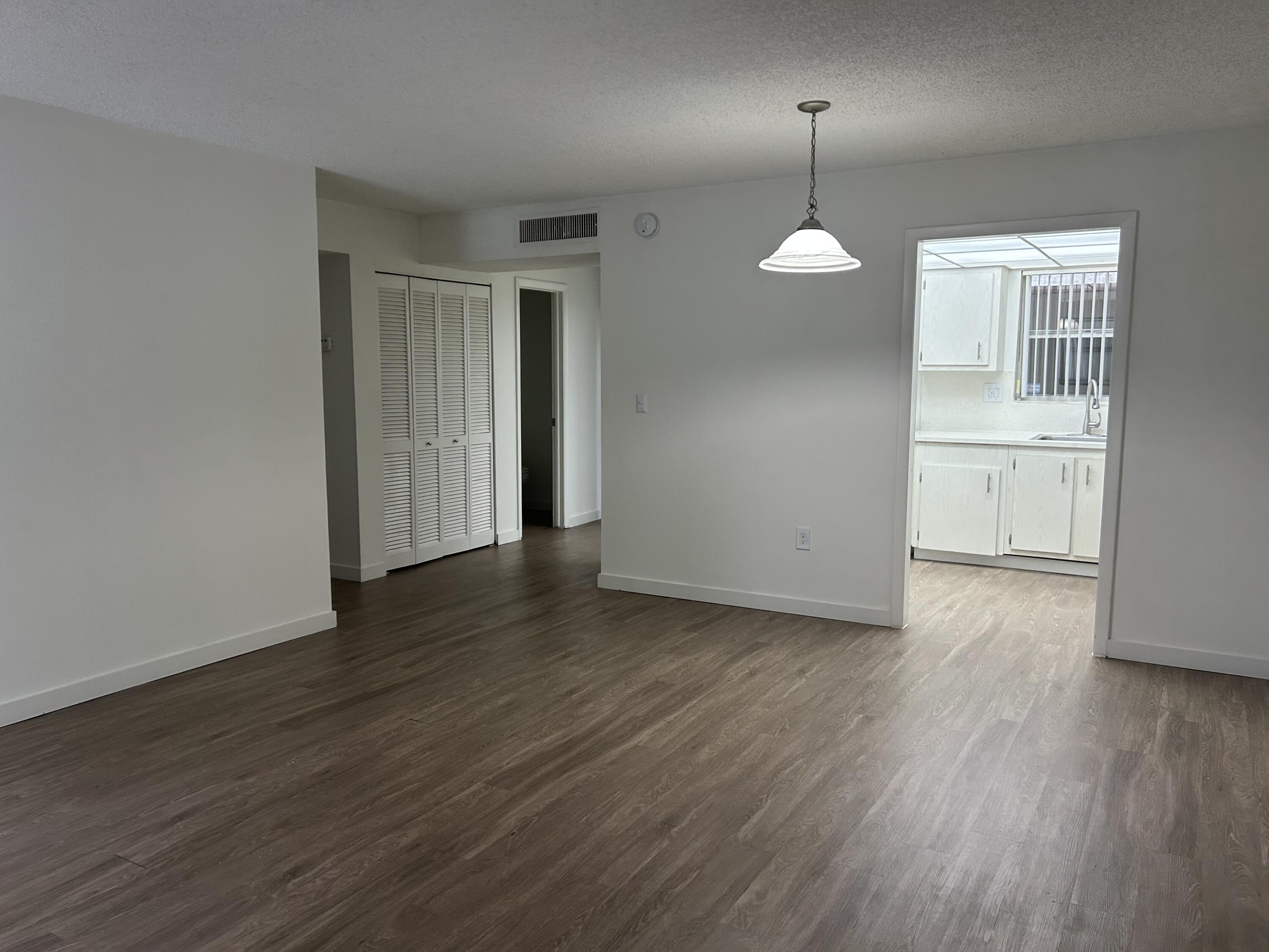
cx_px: 634
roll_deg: -0.3
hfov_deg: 67.3
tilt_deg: -7.0
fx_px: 953
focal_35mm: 26
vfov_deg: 53.1
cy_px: 476
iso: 125
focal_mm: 5.7
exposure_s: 1/61
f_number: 1.5
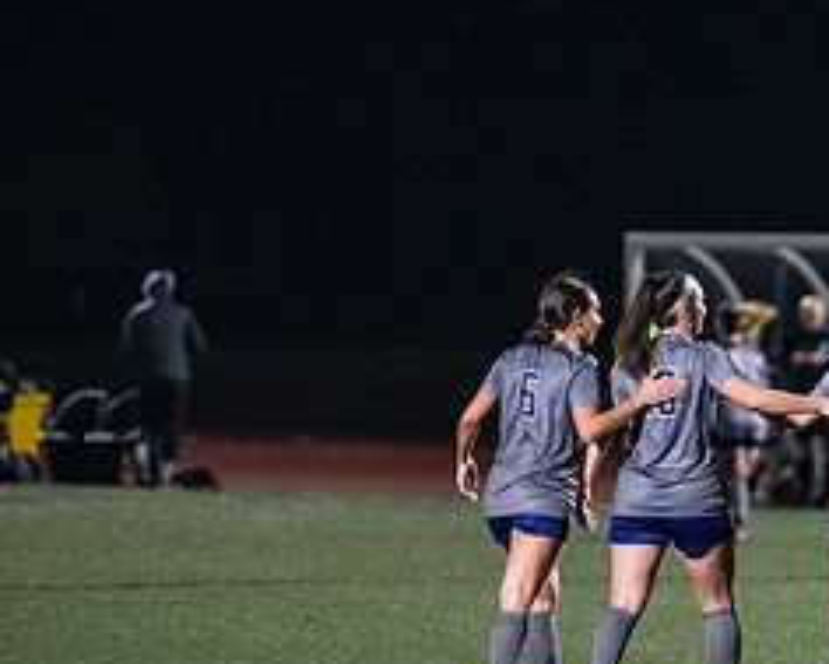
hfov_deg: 4.2
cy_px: 497
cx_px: 850
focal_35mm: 461
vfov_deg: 3.4
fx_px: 11315
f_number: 2.8
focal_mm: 200
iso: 8000
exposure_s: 1/1000
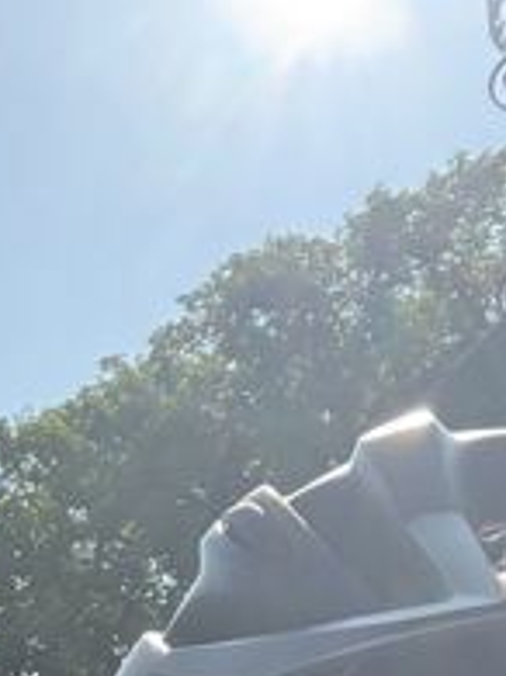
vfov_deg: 17.2
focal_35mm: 103
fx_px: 2010
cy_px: 1016
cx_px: 104
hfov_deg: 14.3
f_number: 1.9
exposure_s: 1/900
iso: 40
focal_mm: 2.69
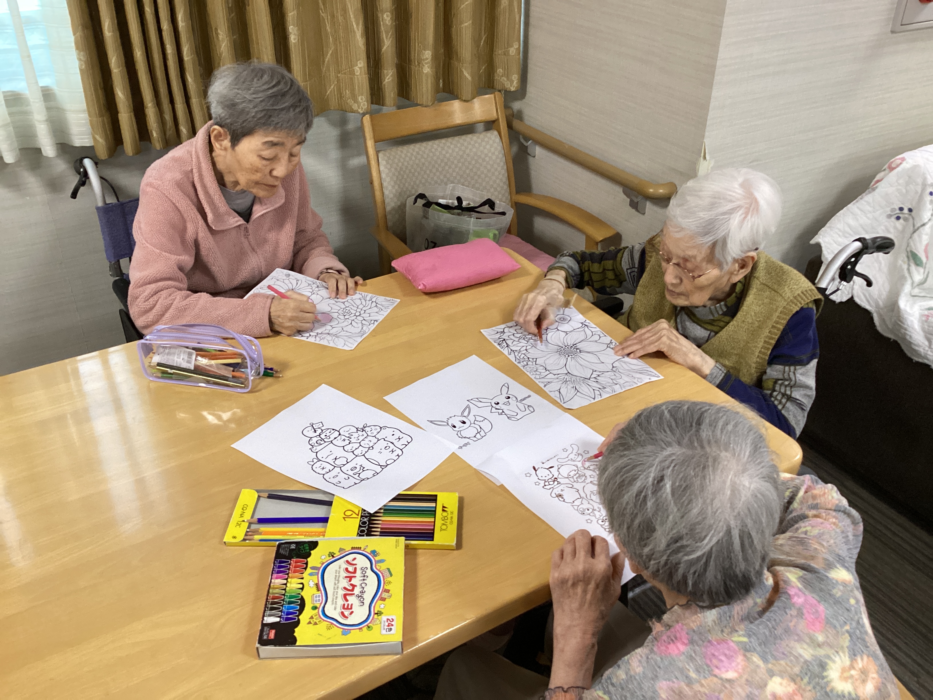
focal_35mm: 31
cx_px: 466
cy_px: 350
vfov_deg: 45.4
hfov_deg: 58.4
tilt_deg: -32.8
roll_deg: +0.9
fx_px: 836
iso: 320
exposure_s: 1/50
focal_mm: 3.3
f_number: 2.4
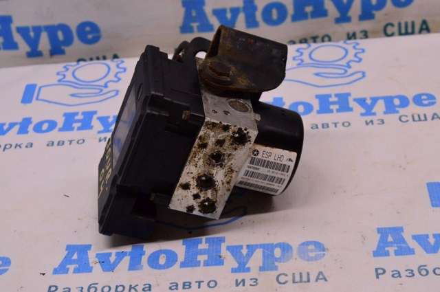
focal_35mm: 78
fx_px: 952
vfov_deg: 17.4
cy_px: 146
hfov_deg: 26.0
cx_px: 220
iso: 1600
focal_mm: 52
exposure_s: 1/125
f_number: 8
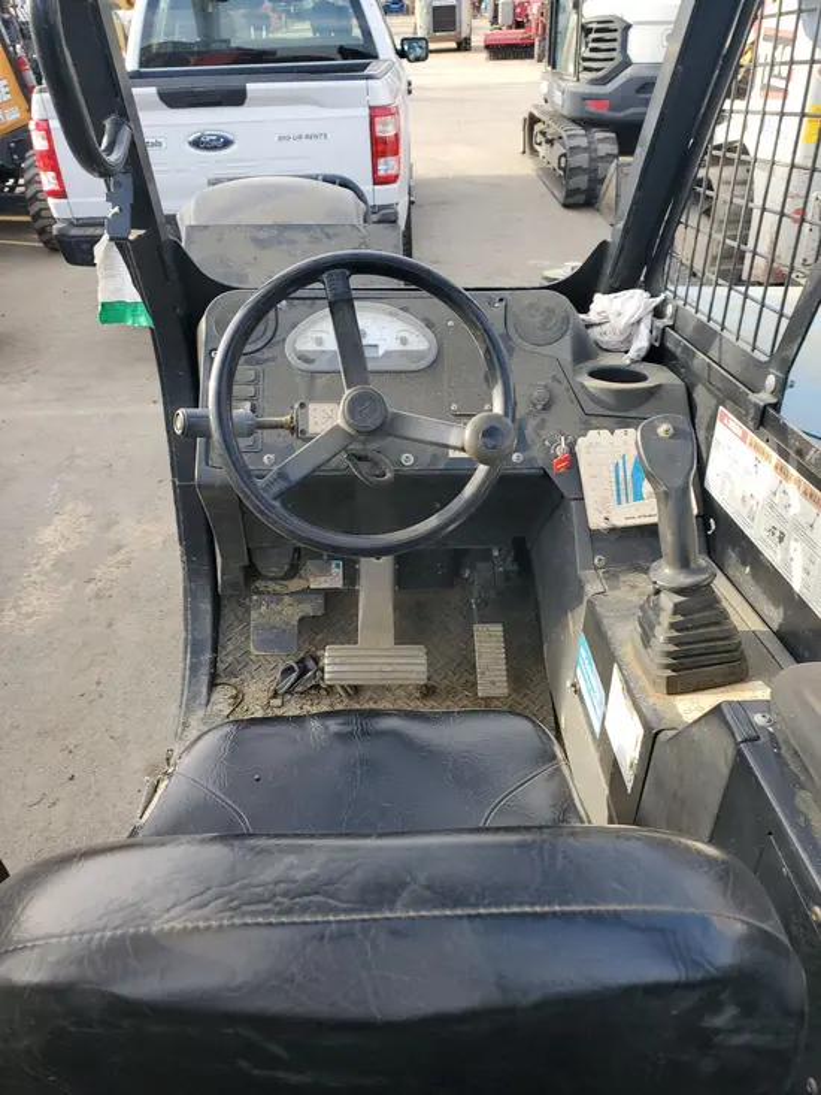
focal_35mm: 26
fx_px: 822
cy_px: 548
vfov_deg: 67.3
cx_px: 410
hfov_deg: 53.1
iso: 50
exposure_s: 1/139
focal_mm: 4.3
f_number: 2.4
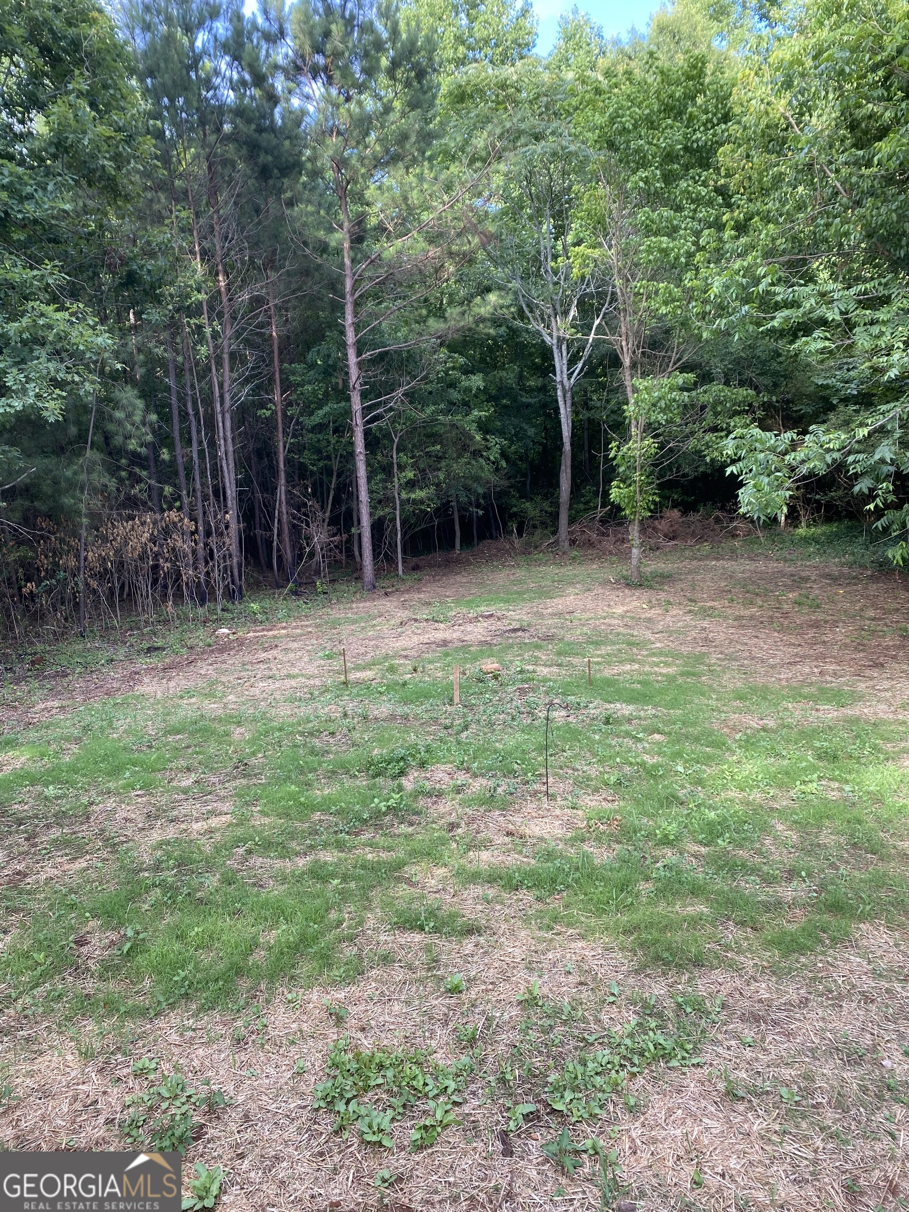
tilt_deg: -12.3
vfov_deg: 67.3
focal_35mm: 26
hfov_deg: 53.1
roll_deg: +4.3
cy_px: 606
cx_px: 454
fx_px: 910
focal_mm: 4.25
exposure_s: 1/122
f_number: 1.8
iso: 32
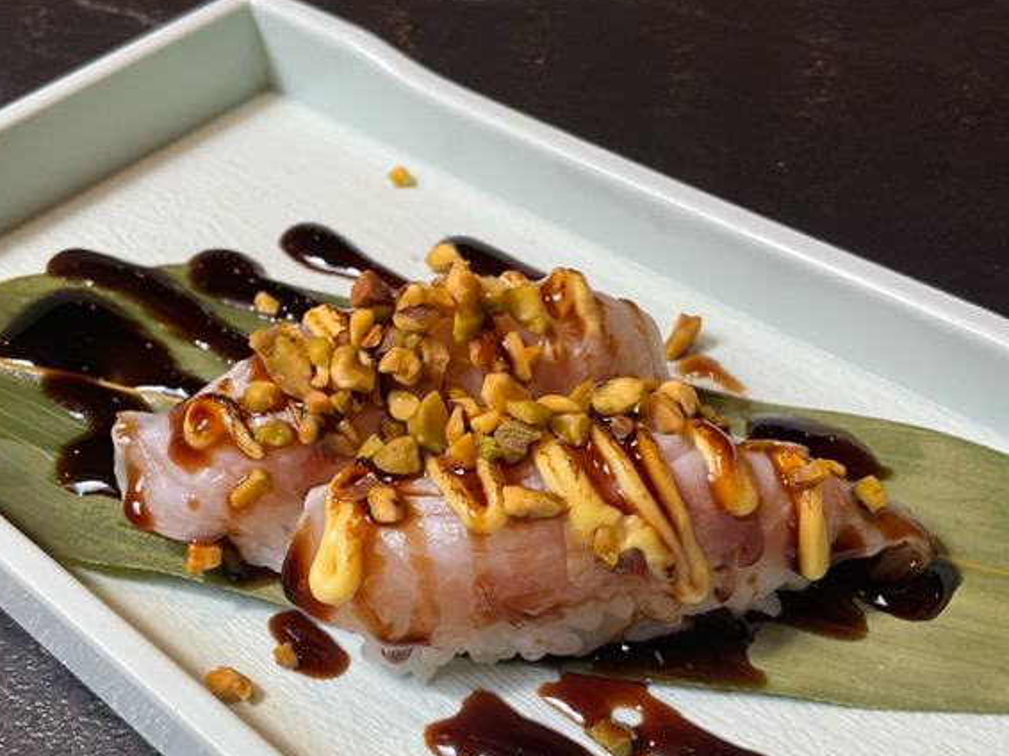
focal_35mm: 41
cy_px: 466
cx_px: 496
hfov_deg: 45.8
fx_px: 1195
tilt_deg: -46.3
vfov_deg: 34.9
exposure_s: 1/100
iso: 40
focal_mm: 3
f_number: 1.8
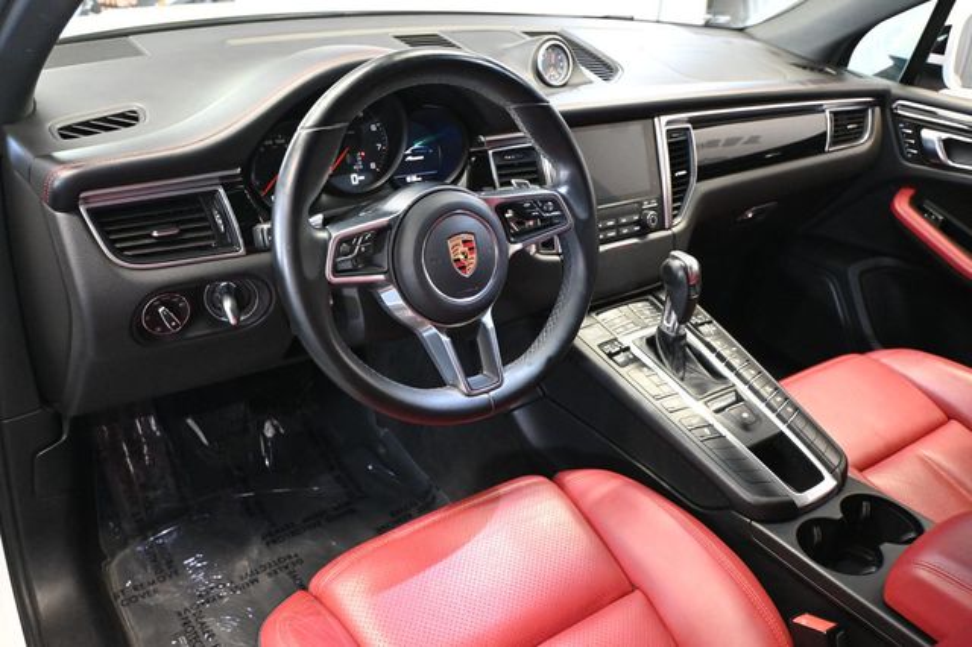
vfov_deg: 43.6
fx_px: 810
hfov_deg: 62.0
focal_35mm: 30
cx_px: 486
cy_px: 324
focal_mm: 20
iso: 5000
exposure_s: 1/60
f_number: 3.8
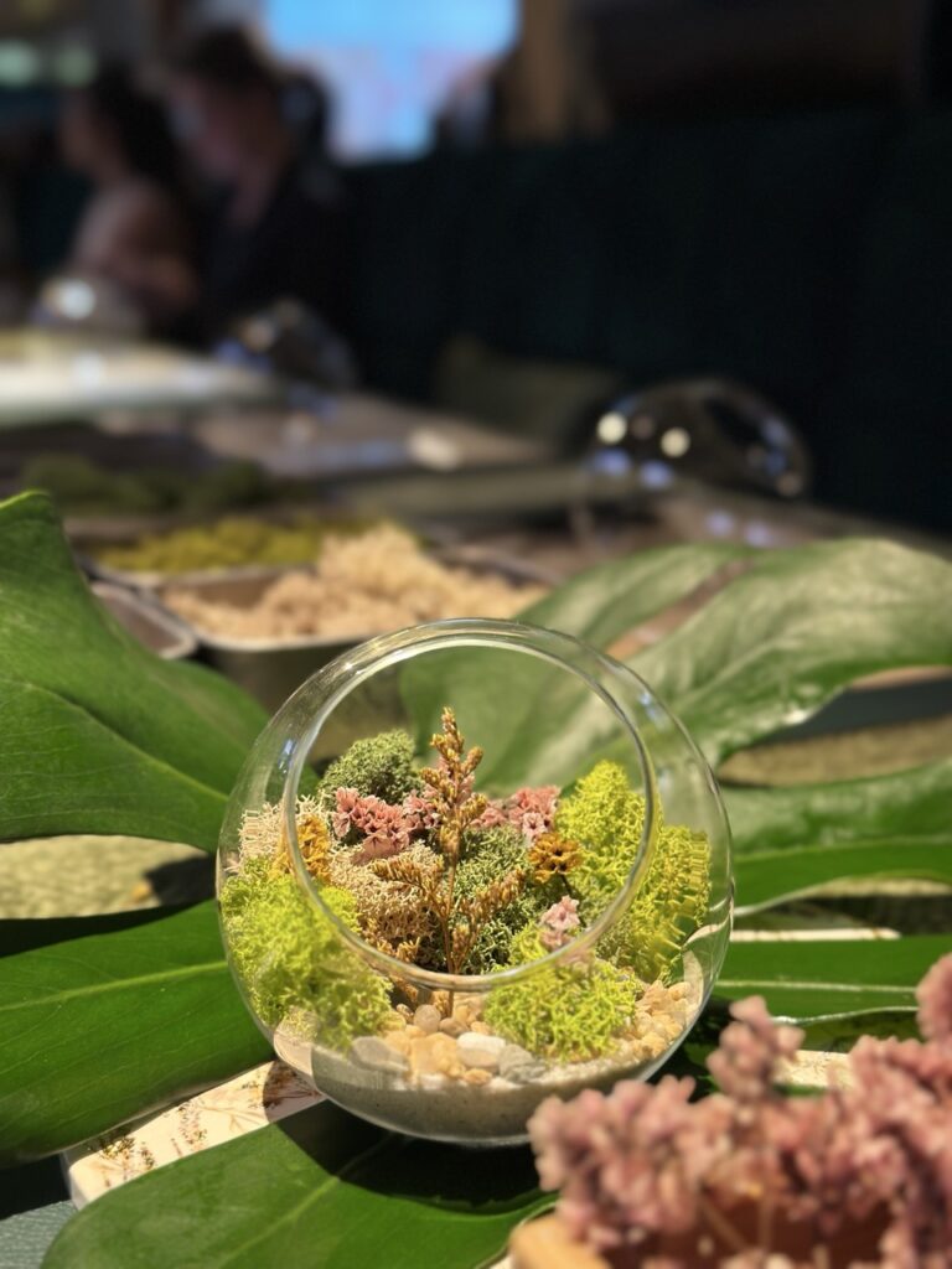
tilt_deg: -13.0
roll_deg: +0.1
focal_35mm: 48
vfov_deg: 39.7
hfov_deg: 30.3
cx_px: 476
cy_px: 634
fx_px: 1760
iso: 80
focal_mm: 6.86
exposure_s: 1/50
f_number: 1.78
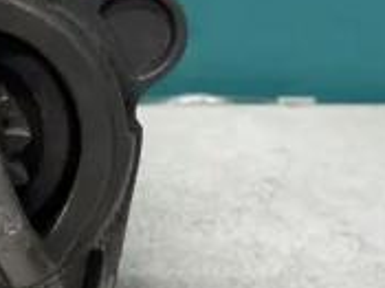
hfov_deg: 19.6
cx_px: -62
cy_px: 75
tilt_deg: -24.8
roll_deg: +3.7
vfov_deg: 15.5
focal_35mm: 95
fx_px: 1056
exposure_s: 1/100
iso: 125
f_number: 1.6
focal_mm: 4.2
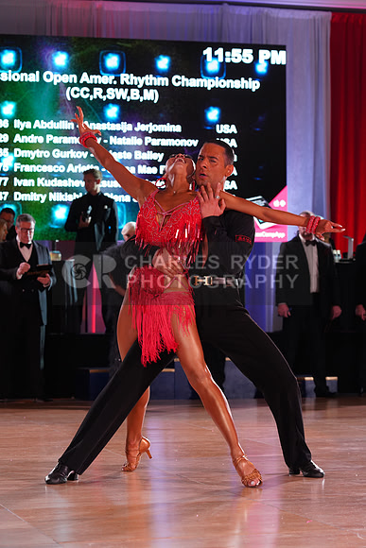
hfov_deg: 14.1
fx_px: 1478
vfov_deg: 21.0
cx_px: 183
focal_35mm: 97
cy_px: 274
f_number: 5.6
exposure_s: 1/160
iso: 1600
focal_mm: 97
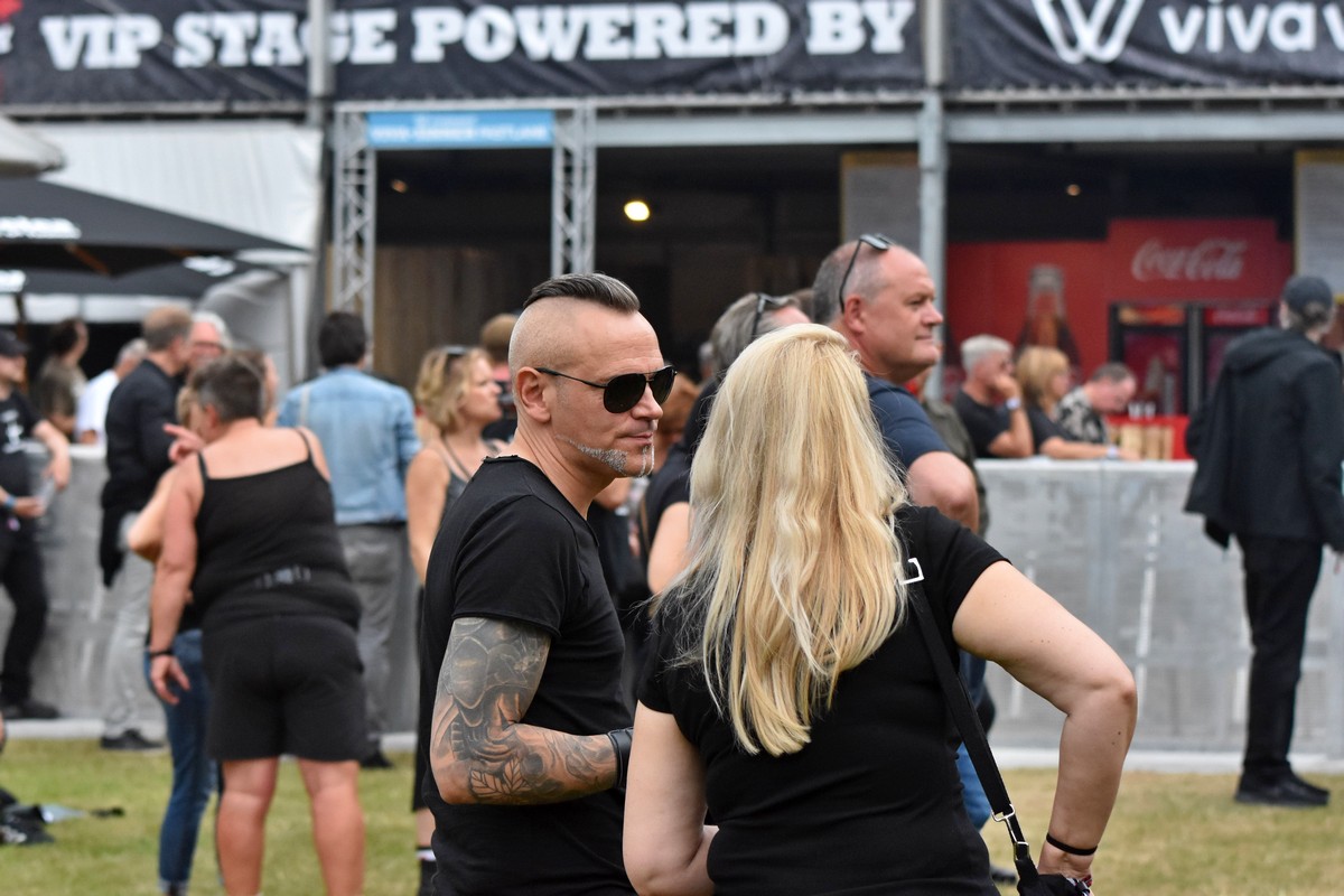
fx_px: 3920
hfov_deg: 19.5
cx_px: 672
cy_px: 448
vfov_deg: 13.0
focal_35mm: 105
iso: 1250
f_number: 4.5
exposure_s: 1/2500
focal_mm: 70
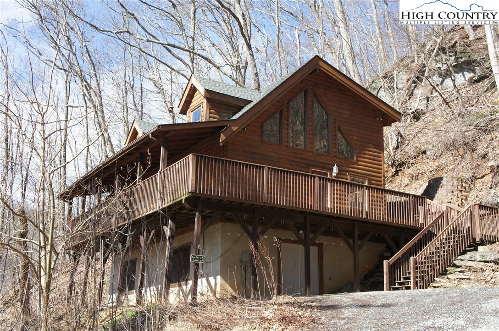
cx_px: 250
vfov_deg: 30.8
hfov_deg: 45.0
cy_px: 166
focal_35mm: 44
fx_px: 602
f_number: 7.1
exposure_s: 1/160
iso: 200
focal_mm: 29
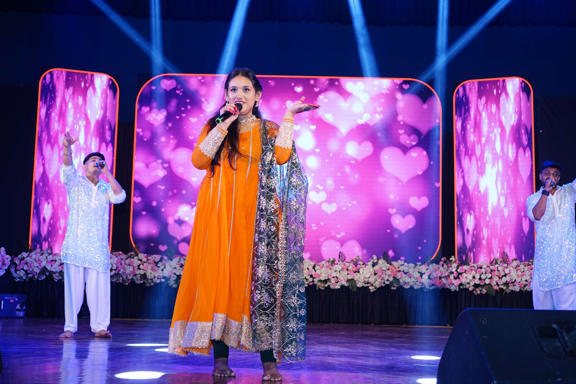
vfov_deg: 27.5
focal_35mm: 49
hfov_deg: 40.3
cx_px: 288
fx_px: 784
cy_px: 192
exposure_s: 1/200
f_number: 6.3
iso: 1250
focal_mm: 49
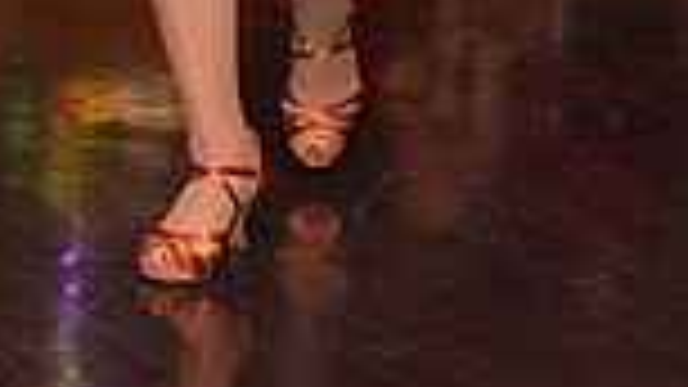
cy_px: -468
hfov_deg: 10.4
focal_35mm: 207
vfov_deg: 5.7
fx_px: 3776
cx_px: 65
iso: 4000
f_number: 4
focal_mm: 52
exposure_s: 1/200
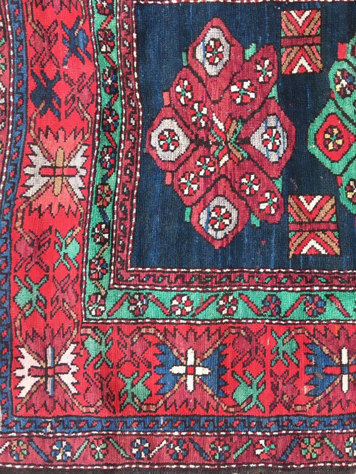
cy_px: 237
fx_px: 398
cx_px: 178
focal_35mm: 29
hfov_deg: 48.2
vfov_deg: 61.7
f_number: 2.2
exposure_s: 1/33
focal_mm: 4.15
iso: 32
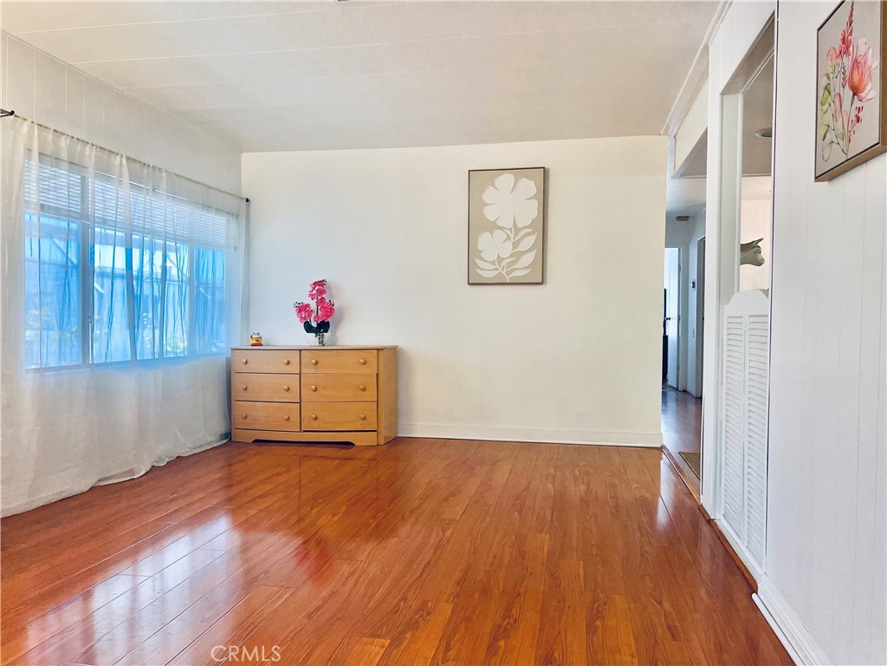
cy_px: 333
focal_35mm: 26
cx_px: 444
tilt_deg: -0.9
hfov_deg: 67.3
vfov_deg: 53.1
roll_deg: +0.0
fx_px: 666
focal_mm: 5.7
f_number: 1.5
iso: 125
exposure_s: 1/120
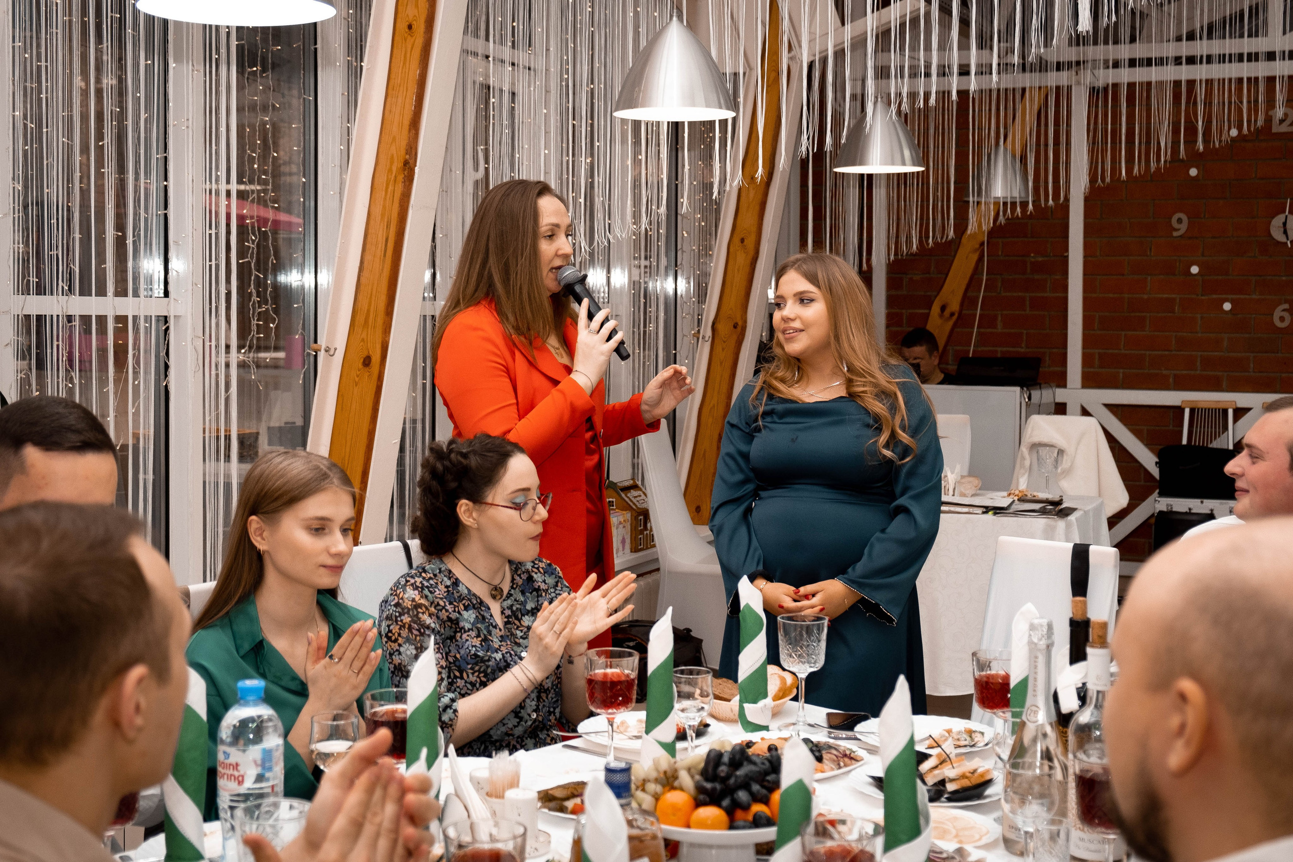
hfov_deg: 41.8
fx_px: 1694
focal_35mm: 47
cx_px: 646
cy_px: 378
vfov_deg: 28.5
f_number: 3.2
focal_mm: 27.7
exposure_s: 1/180
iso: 640
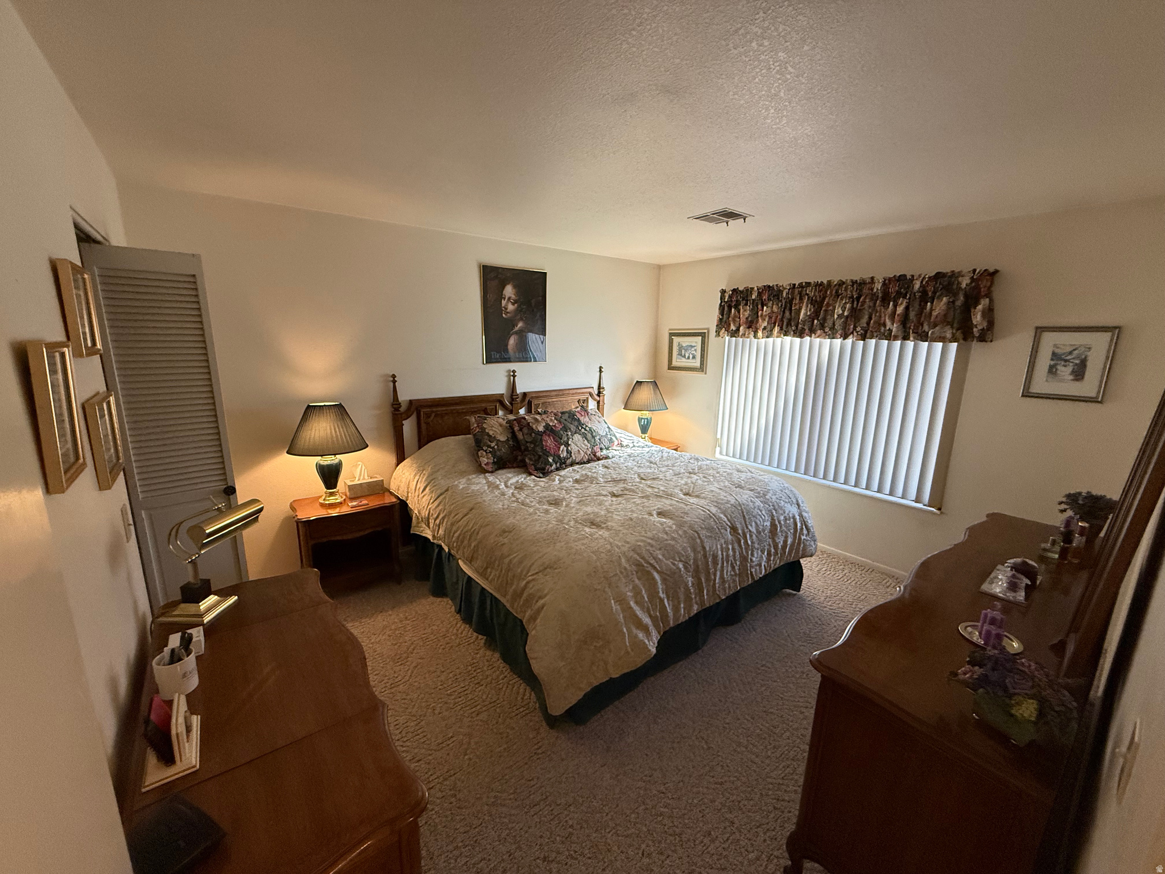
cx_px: 582
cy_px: 437
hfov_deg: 102.1
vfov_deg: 85.7
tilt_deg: -12.6
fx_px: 471
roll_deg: -0.9
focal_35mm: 14
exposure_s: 1/120
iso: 400
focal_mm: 2.22
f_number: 2.2
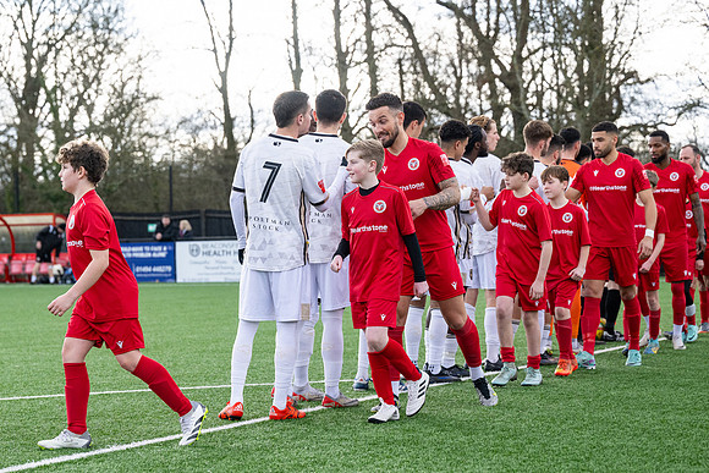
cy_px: 273
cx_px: 310
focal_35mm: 91
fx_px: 1796
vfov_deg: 15.0
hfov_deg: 22.3
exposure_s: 1/2000
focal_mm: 79
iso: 800
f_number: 4
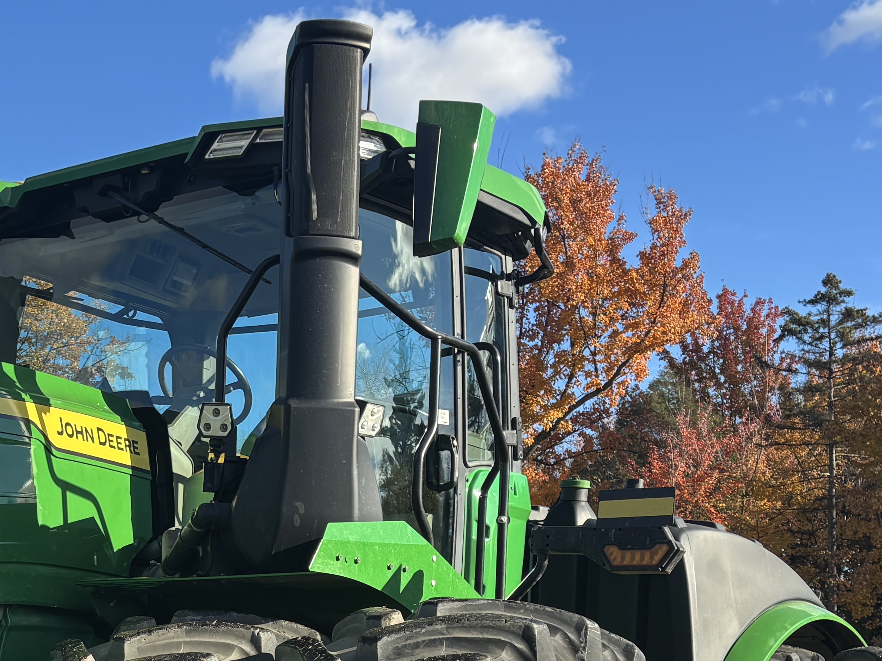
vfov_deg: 19.9
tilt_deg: -0.6
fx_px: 1809
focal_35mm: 71
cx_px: 84
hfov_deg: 26.5
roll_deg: -0.7
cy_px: 709
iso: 50
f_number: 1.6
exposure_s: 1/1418
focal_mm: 5.96
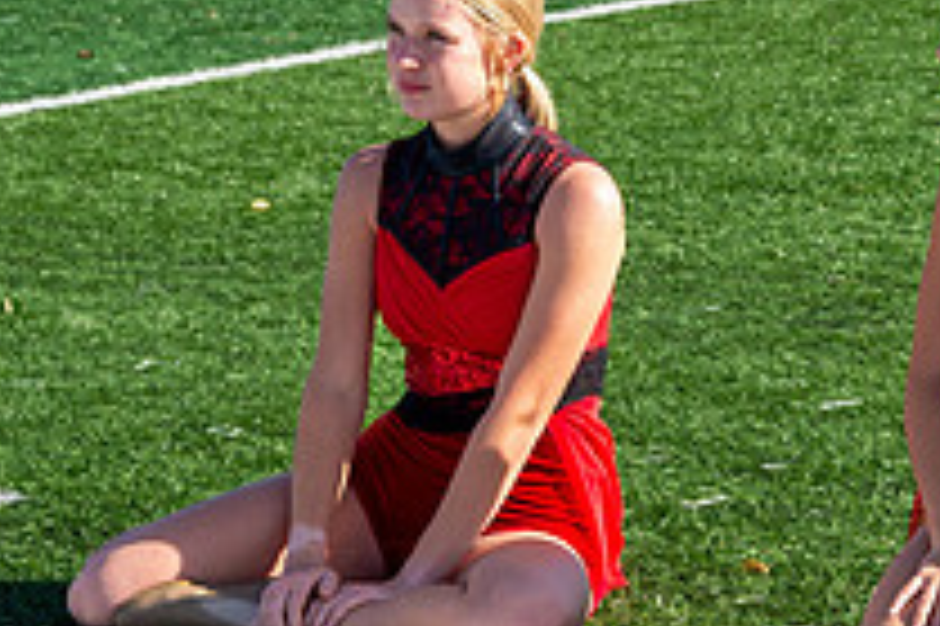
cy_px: 252
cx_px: 1115
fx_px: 5244
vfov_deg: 6.8
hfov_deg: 10.1
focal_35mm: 201
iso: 400
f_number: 9
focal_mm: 62
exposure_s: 1/800
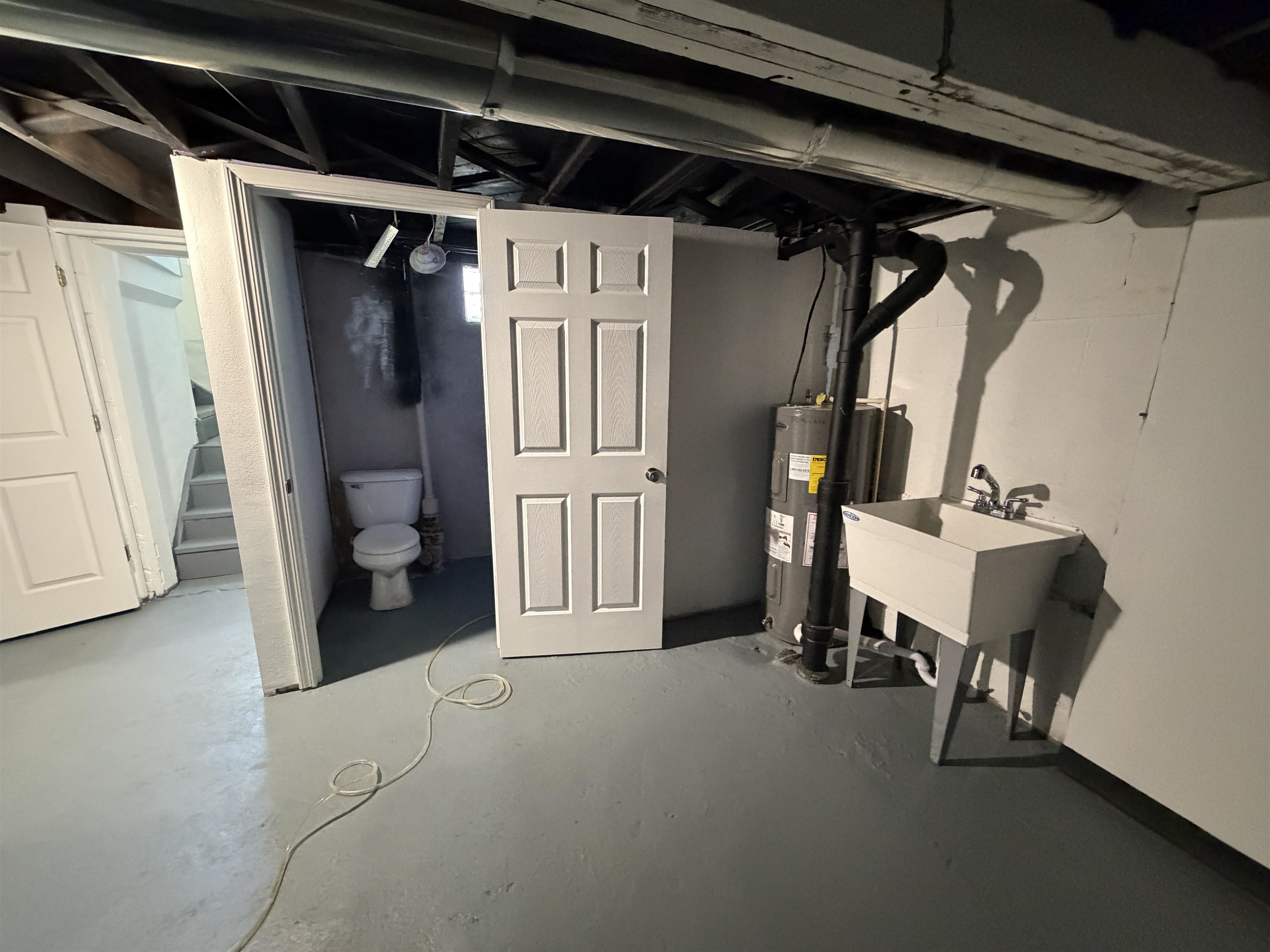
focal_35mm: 14
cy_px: 476
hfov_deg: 102.1
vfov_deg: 85.7
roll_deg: -0.5
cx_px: 635
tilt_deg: -12.1
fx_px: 514
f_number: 2.2
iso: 1000
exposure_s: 1/49
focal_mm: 2.22
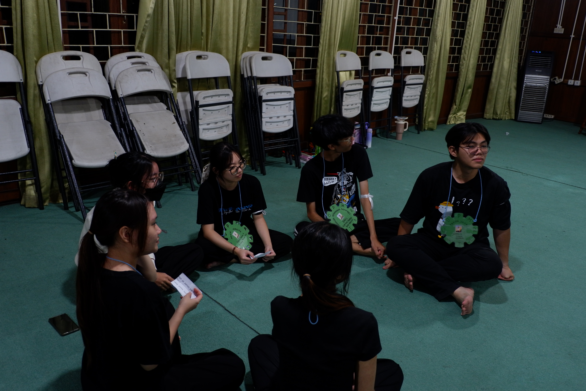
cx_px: 293
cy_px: 196
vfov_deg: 43.6
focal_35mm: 30
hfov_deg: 61.9
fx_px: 488
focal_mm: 20.1
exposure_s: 1/42
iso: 640
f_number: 3.8
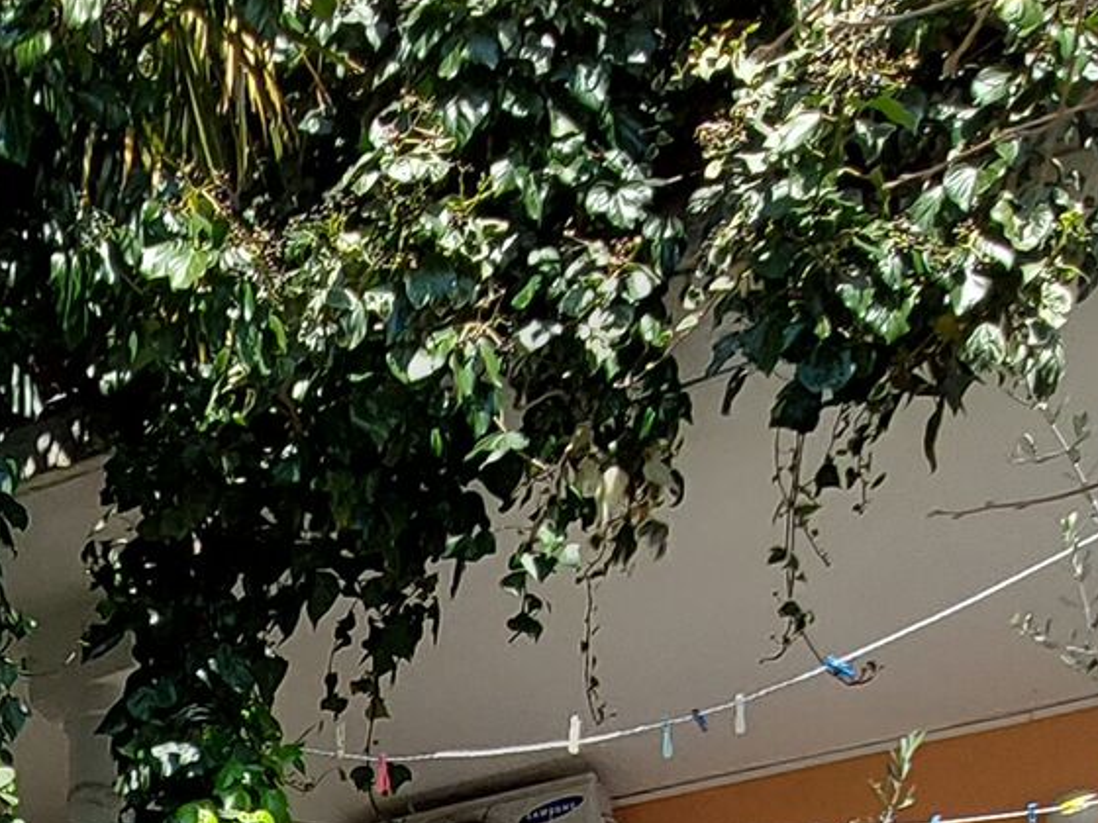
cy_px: 1479
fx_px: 2062
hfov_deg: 26.3
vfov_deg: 18.0
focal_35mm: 65
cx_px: -249
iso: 50
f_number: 2.2
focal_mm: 1.74
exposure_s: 1/1003
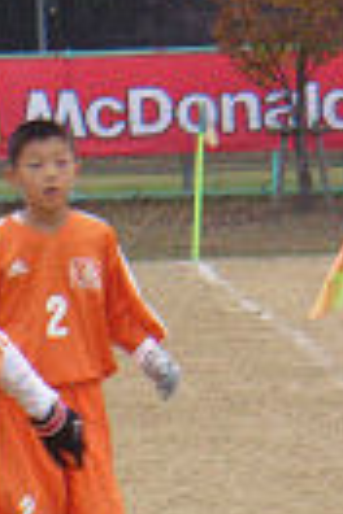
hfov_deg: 2.1
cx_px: -140
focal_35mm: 646
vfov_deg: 3.2
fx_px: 9232
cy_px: 300
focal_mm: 36.6
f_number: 4.5
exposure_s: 1/80
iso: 80
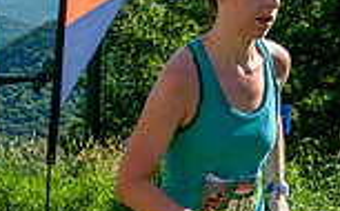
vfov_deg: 8.4
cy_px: 280
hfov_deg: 13.6
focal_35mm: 153
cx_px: 268
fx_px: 1415
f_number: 8
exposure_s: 1/320
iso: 200
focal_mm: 34
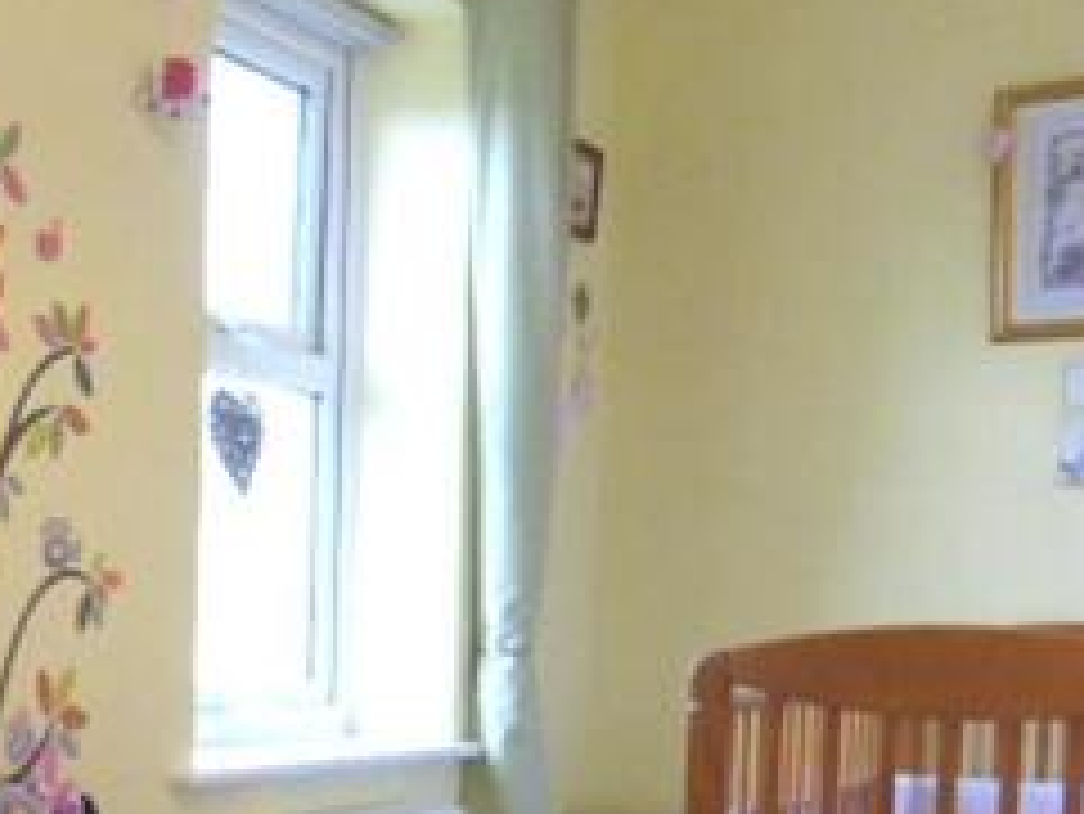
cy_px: 668
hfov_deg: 30.4
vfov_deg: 24.8
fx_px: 1817
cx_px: -47
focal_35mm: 58
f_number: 3.3
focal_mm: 4.3
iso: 400
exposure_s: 1/40
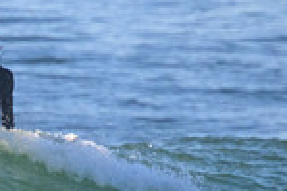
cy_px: 302
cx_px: -239
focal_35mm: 3123
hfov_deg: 0.7
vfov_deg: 0.4
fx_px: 24870
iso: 3600
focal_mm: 800
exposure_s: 1/2000
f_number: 11
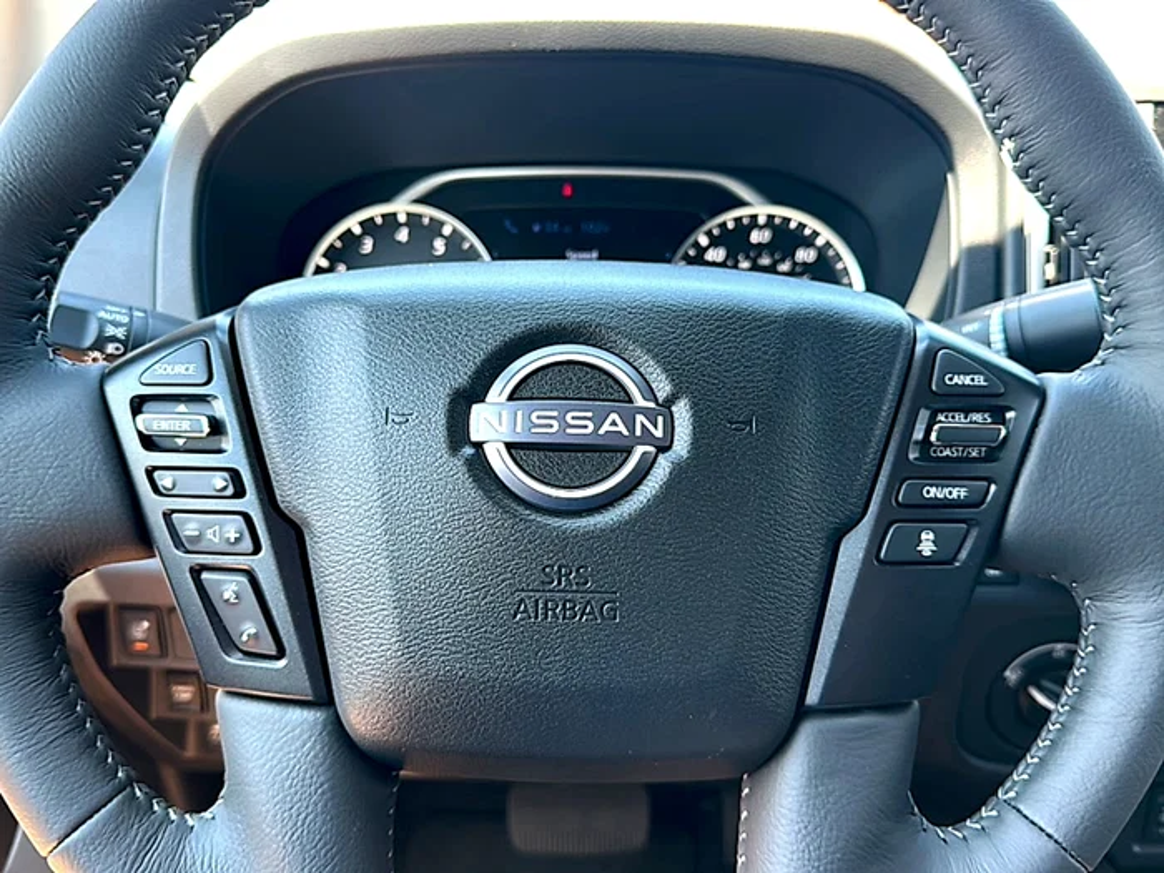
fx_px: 841
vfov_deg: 54.9
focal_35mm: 25
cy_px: 436
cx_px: 582
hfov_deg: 69.4
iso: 64
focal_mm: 6.86
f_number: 1.78
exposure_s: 1/94
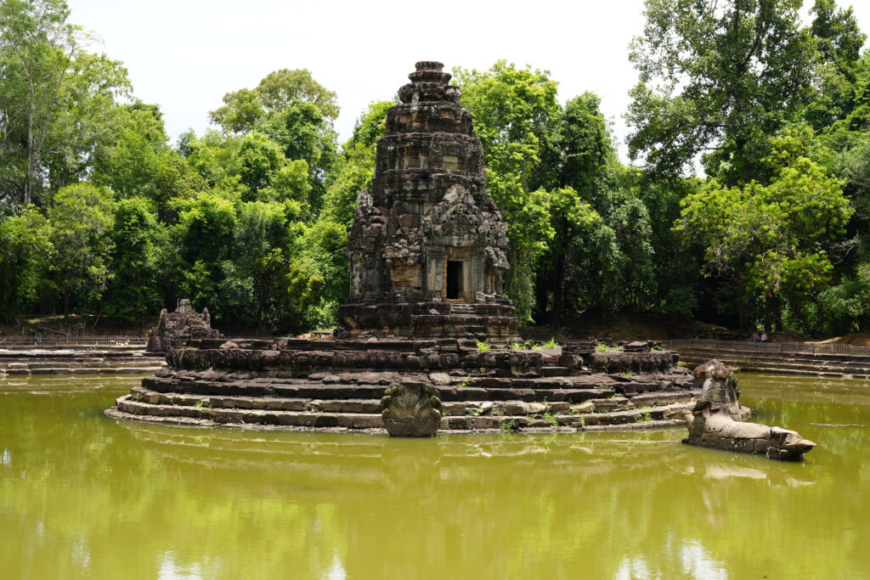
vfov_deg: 27.0
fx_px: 1208
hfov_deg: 39.6
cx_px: 435
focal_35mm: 50
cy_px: 290
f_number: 8
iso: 100
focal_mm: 50
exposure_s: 1/125
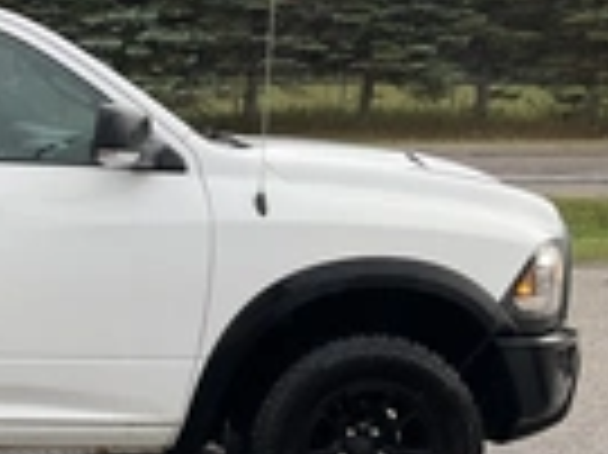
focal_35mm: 86
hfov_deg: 20.1
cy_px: 256
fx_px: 1509
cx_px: -266
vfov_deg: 17.1
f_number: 1.8
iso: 20
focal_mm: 3
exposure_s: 1/122
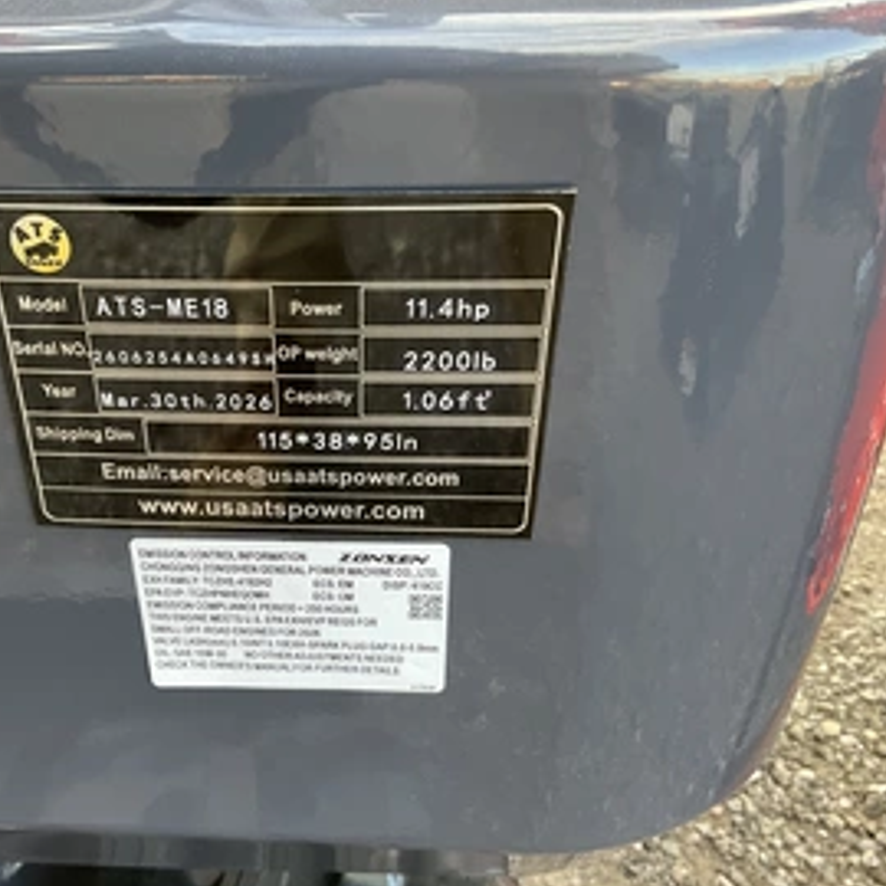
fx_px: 1100
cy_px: 489
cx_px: 289
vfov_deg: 43.8
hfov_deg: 43.2
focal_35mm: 38
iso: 100
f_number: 1.8
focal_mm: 3
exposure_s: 1/60
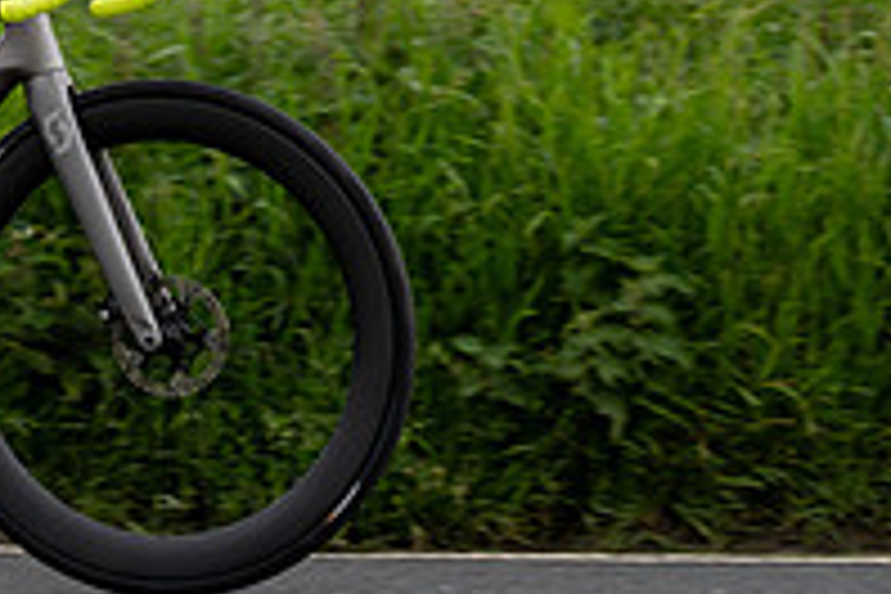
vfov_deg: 6.0
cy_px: -200
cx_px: -94
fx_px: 5643
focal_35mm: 228
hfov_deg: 8.9
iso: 400
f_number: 2.8
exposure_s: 1/800
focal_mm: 78
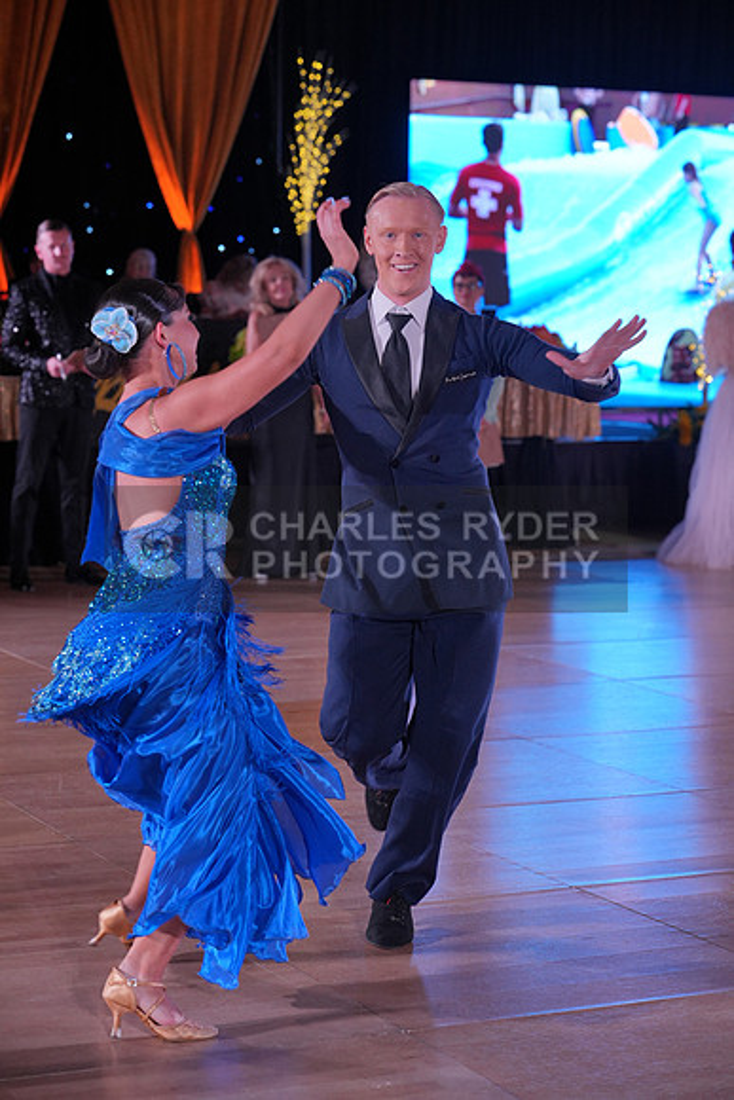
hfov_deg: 17.1
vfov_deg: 25.4
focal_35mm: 80
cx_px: 367
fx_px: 2445
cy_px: 550
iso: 1250
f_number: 4
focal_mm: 80
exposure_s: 1/400
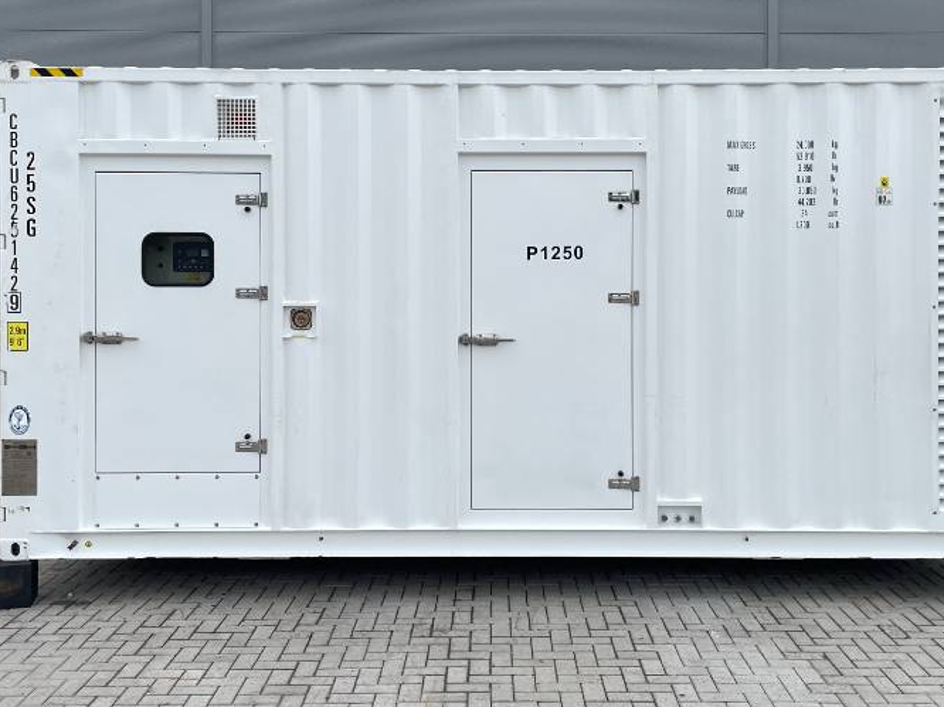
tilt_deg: -0.3
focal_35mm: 40
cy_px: 289
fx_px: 1090
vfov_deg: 35.8
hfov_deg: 46.8
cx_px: 507
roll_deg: -0.3
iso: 32
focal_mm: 4.2
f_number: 1.6
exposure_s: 1/1715
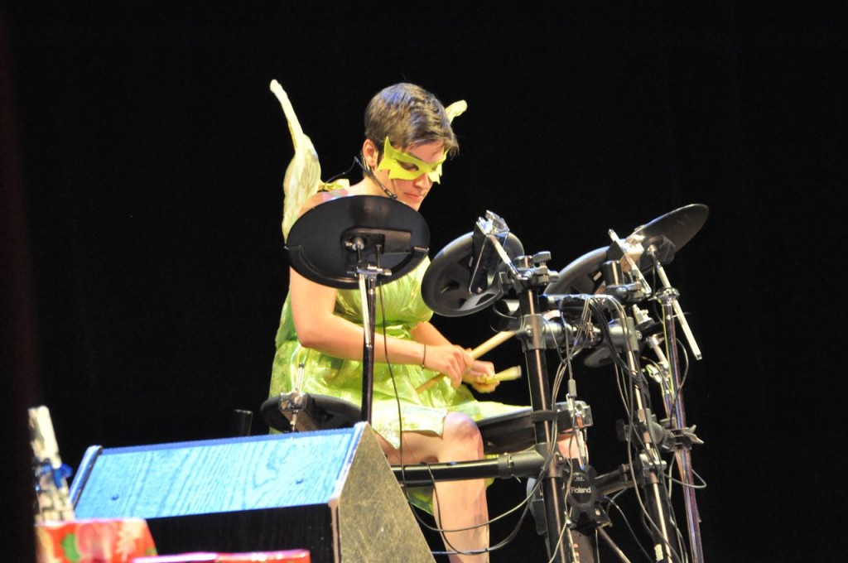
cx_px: 424
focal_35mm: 248
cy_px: 282
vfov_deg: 5.5
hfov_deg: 8.3
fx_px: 5823
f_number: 6
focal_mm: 165
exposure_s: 1/40
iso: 3200
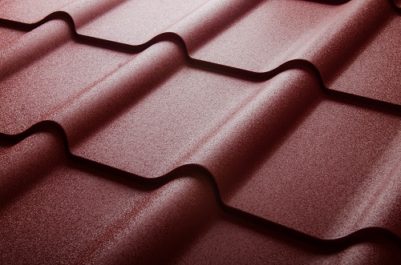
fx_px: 734
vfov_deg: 20.5
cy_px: 132
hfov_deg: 30.6
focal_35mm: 66
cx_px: 200
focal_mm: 44
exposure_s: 1/200
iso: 100
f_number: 13
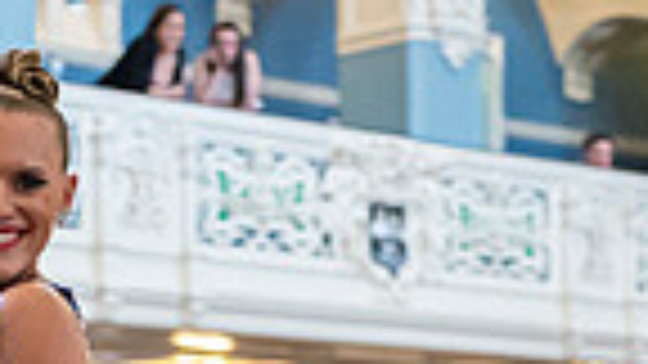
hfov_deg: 13.5
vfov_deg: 7.5
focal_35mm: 155
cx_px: -122
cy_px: 779
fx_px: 2663
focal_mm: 35
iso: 6400
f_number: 2.2
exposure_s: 1/500
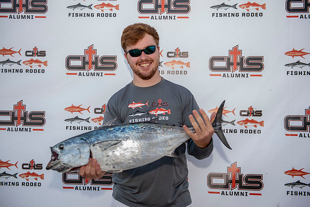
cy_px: 104
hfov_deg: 41.1
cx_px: 155
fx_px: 413
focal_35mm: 48
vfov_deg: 28.0
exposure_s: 1/80
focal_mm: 48
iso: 50
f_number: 3.5
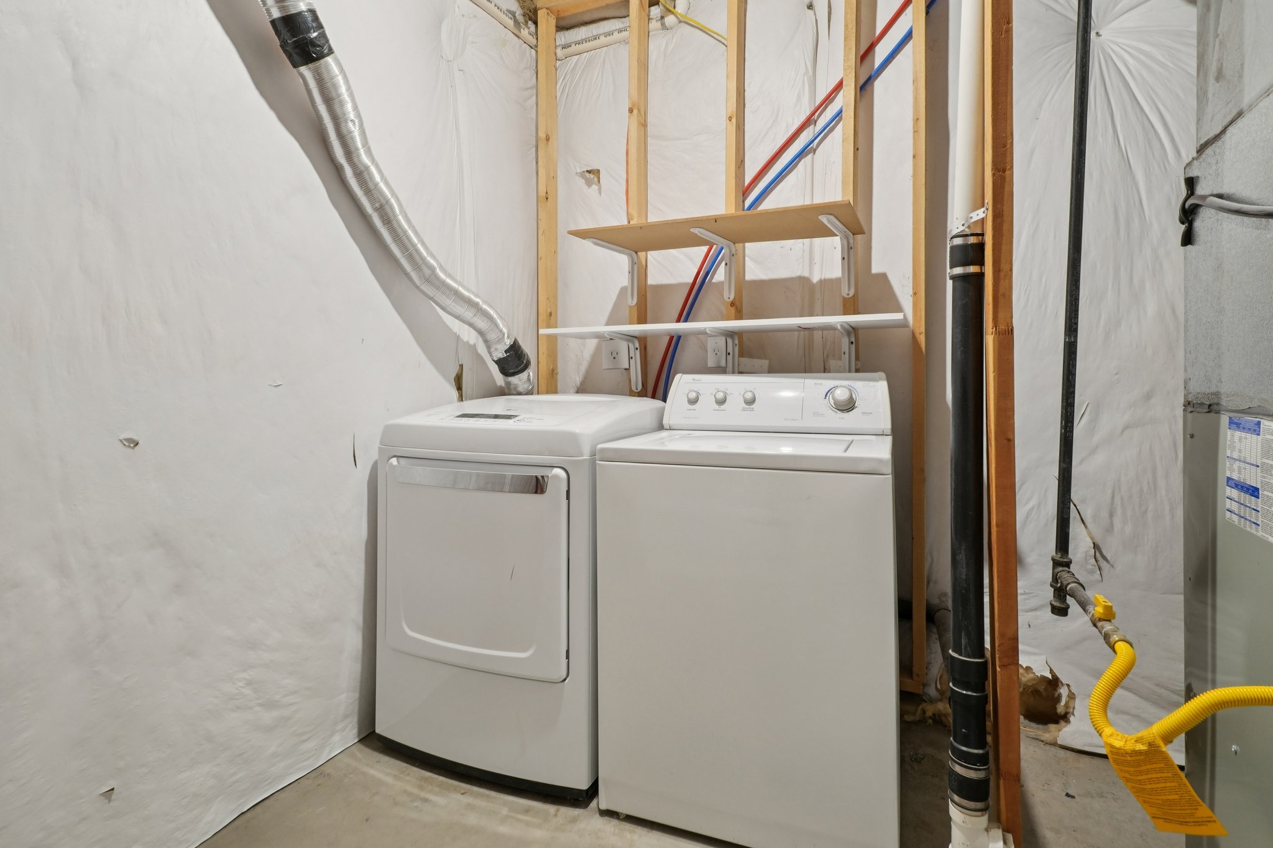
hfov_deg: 95.0
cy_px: 424
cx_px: 636
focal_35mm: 16
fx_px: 583
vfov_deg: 72.0
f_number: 8
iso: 400
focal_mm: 11
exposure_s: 1/6
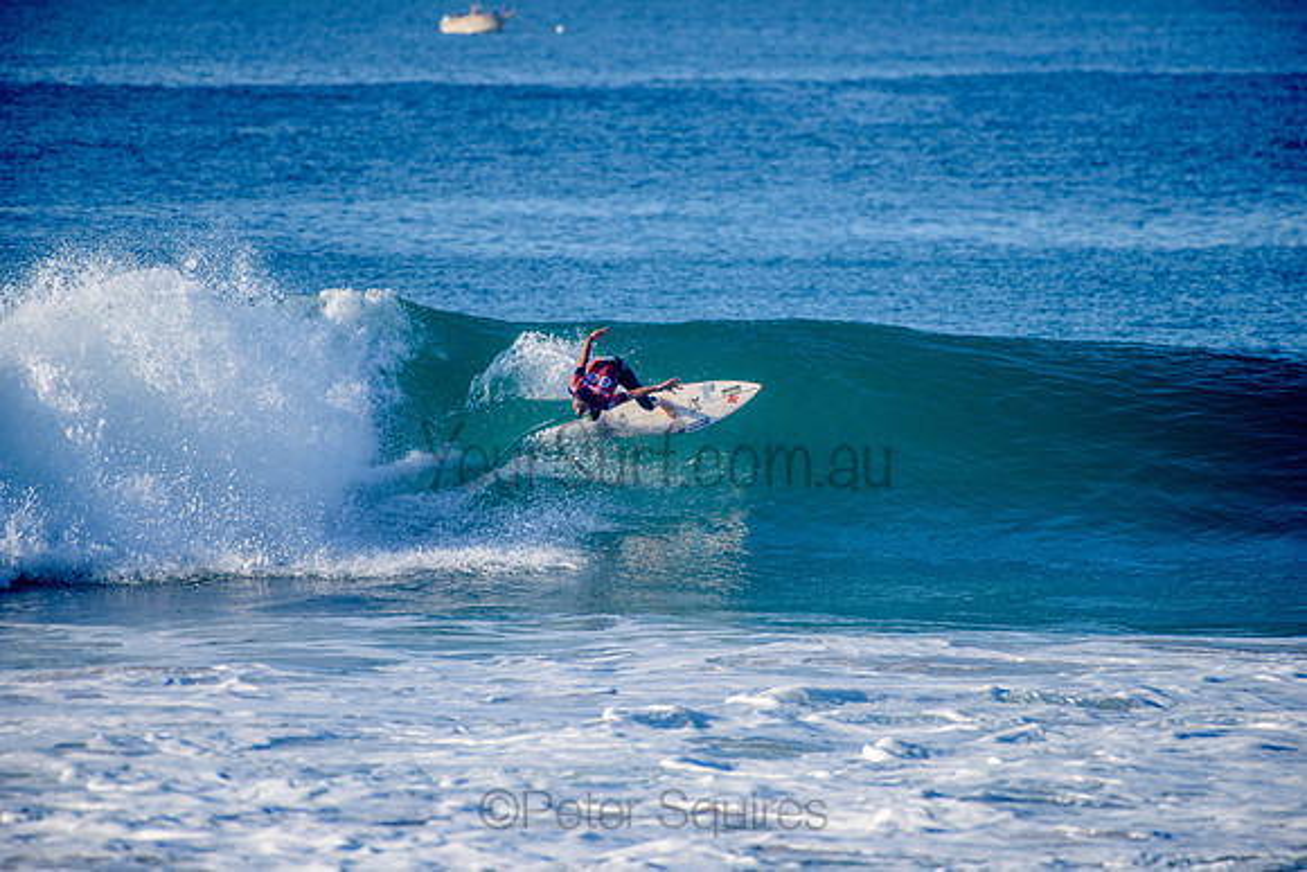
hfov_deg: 4.1
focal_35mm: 500
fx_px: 18156
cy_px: 436
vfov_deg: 2.8
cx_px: 654
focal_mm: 500
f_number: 5.6
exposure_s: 1/1600
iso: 220
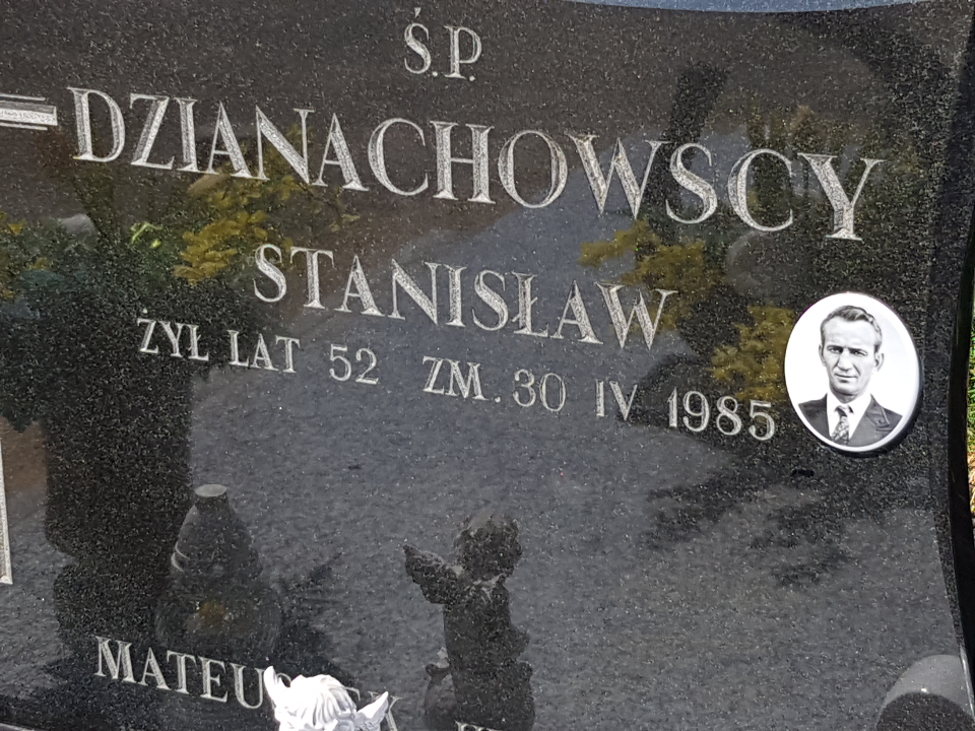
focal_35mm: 26
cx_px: 488
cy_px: 366
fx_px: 732
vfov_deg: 53.1
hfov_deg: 67.3
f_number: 1.7
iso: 40
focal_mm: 4.2
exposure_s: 1/1548
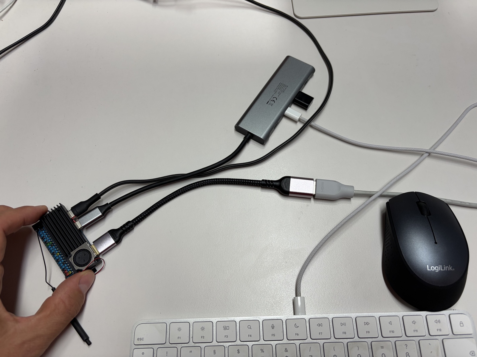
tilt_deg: -63.1
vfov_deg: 53.1
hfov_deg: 67.3
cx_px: 238
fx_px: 358
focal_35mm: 26
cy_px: 178
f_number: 1.6
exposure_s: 1/100
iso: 40
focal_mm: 5.96
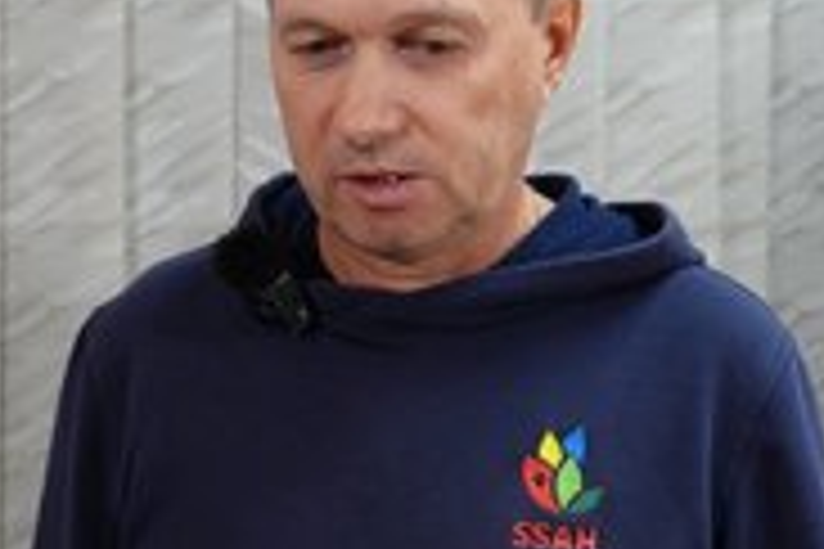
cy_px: 259
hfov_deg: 24.8
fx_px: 1854
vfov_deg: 16.9
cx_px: 225
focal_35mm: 81
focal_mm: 37
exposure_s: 1/160
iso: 1600
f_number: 4
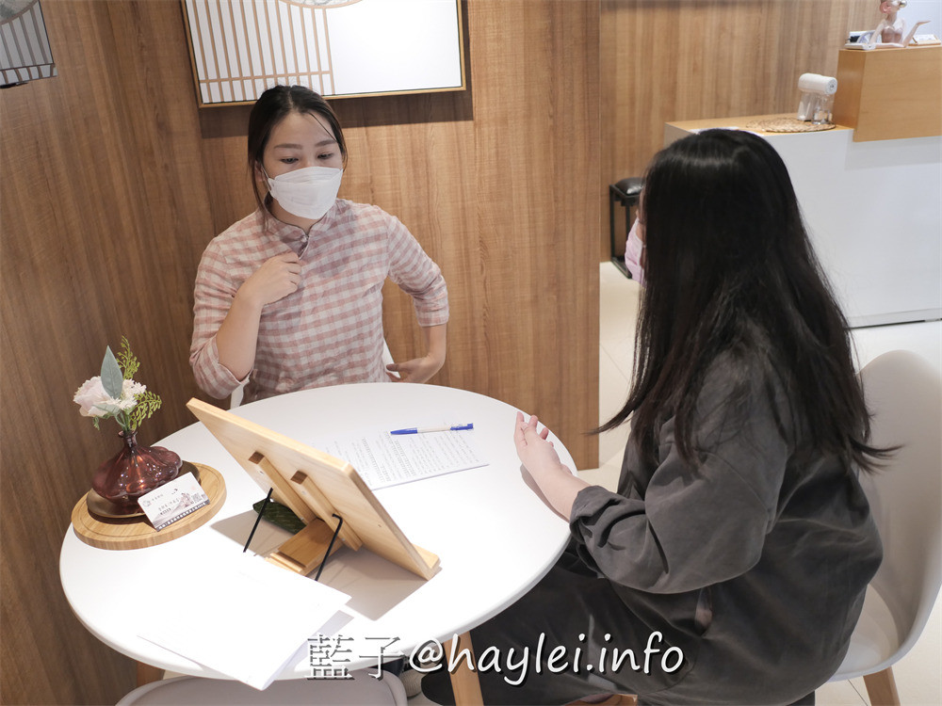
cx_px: 471
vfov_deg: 46.8
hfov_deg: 60.0
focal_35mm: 30
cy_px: 353
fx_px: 816
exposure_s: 1/125
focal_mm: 15
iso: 640
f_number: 1.7
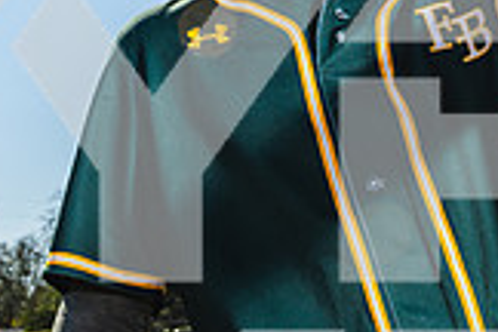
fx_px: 1286
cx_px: 280
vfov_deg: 14.7
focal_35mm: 93
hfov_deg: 21.9
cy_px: 121
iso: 100
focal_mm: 26
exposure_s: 1/125
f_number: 9
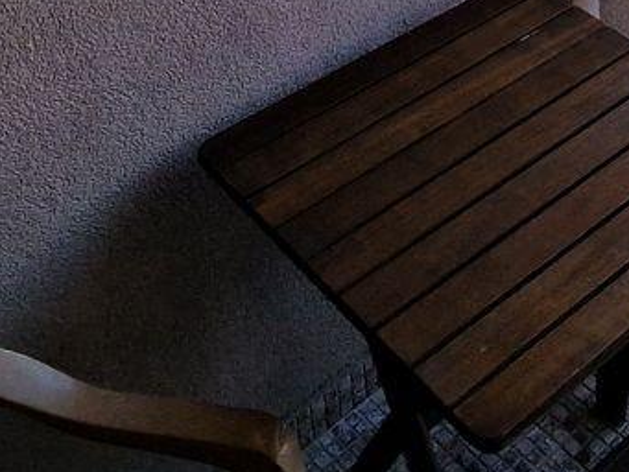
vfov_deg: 20.1
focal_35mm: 61
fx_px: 1109
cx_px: 529
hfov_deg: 30.7
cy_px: -273
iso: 50
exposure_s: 1/616
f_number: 2.2
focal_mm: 2.2
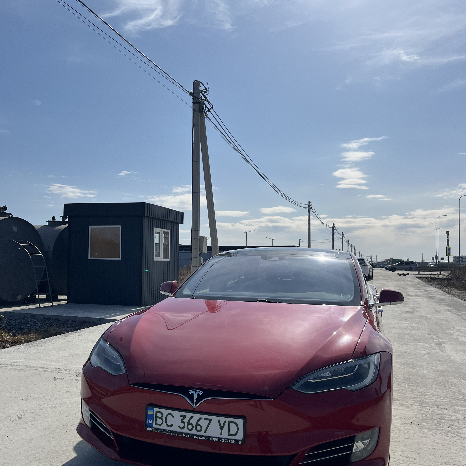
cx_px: 234
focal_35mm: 31
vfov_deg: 52.4
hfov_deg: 52.5
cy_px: 259
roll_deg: +0.3
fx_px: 472
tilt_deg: +0.6
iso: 50
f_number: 1.6
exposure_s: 1/11905
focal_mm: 5.1
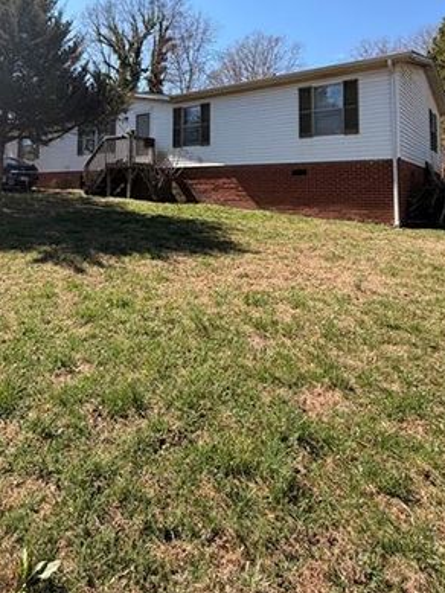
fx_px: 411
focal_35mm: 24
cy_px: 165
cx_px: 158
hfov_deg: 56.0
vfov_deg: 68.0
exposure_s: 1/770
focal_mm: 2.22
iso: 32
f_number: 2.2
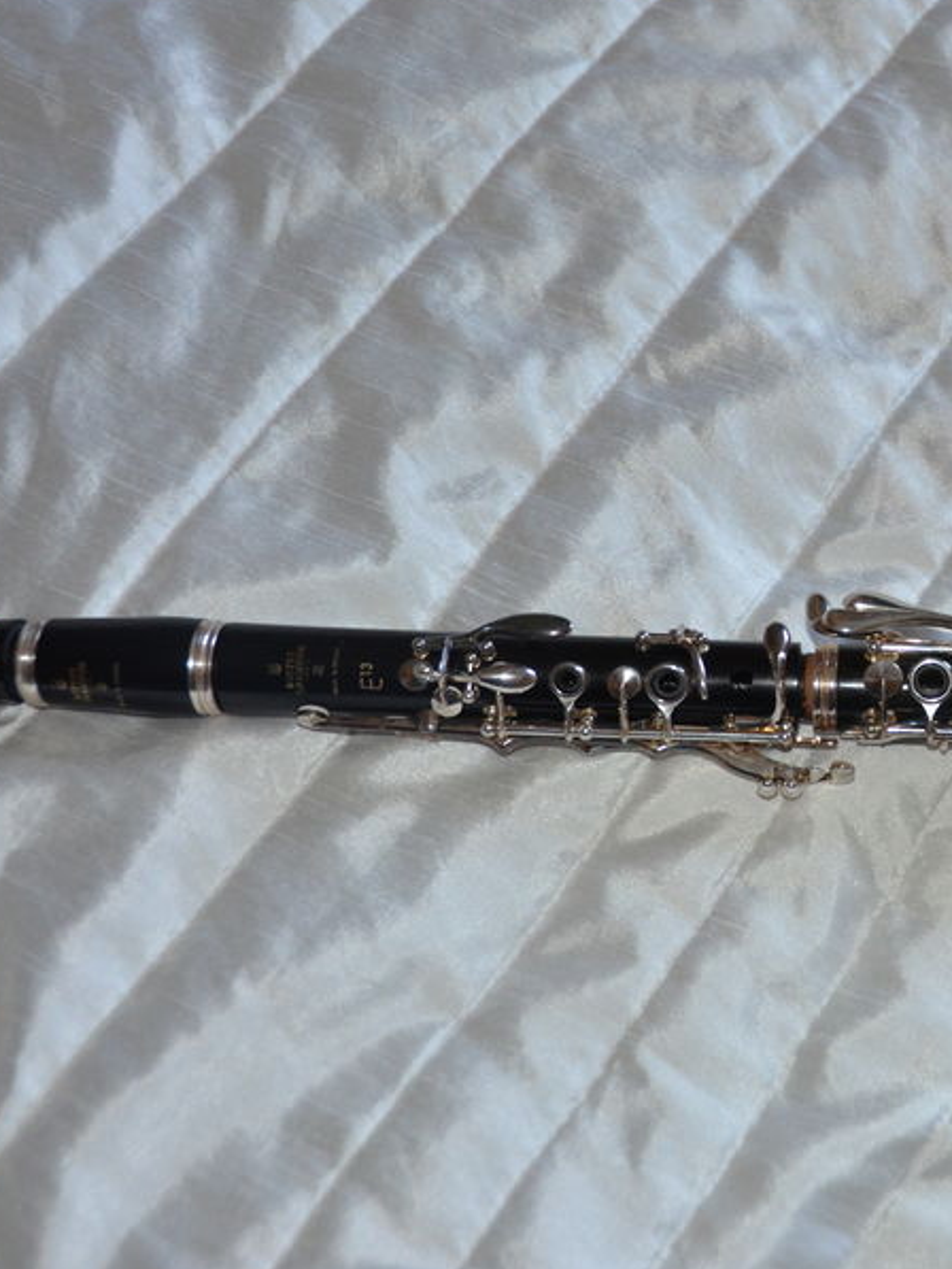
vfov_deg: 36.2
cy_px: 638
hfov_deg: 26.2
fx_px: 1943
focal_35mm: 53
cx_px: 931
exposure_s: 1/60
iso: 800
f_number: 3.8
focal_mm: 22
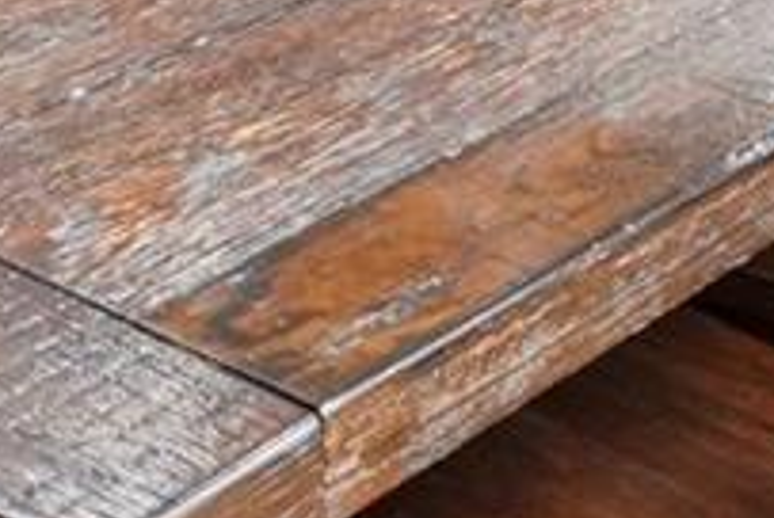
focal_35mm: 118
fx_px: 2541
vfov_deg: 9.3
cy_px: -1036
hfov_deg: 16.4
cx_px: -210
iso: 800
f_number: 8
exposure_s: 1/15
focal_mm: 10
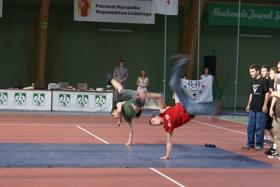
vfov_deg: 13.1
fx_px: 817
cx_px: 140
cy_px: 94
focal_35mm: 105
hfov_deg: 19.4
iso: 200
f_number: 5.6
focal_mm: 70
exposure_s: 1/30
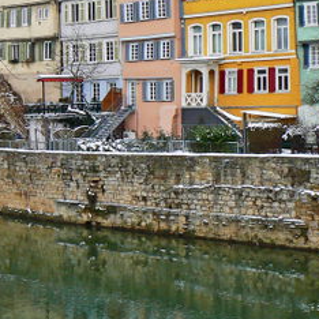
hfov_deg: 19.6
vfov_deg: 19.9
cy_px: 115
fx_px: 907
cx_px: 33
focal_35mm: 87
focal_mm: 6
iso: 80
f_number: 5.6
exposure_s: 1/200
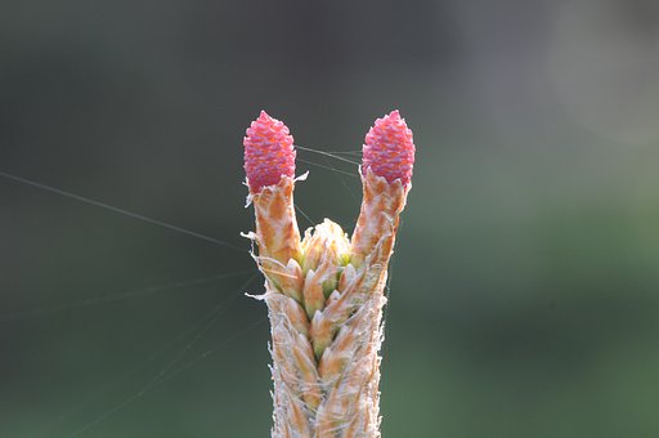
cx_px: 330
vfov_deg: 8.7
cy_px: 219
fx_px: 2879
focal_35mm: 158
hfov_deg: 13.1
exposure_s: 1/80
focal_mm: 105
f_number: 11
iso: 400
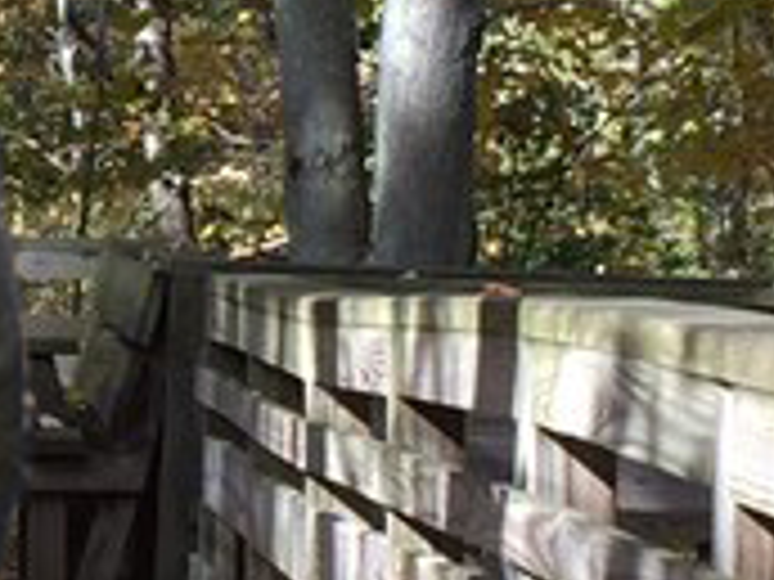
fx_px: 4830
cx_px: -364
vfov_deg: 6.9
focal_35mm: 216
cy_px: 225
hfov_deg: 8.9
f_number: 2.2
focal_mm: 4.15
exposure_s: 1/167
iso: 25
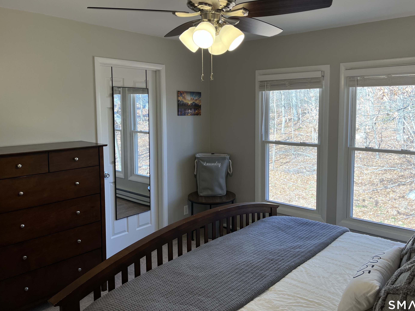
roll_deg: -0.2
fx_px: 348
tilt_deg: -6.0
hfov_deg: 61.6
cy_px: 139
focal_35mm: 29
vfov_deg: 48.2
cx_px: 226
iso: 64
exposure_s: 1/161
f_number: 1.6
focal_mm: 5.1
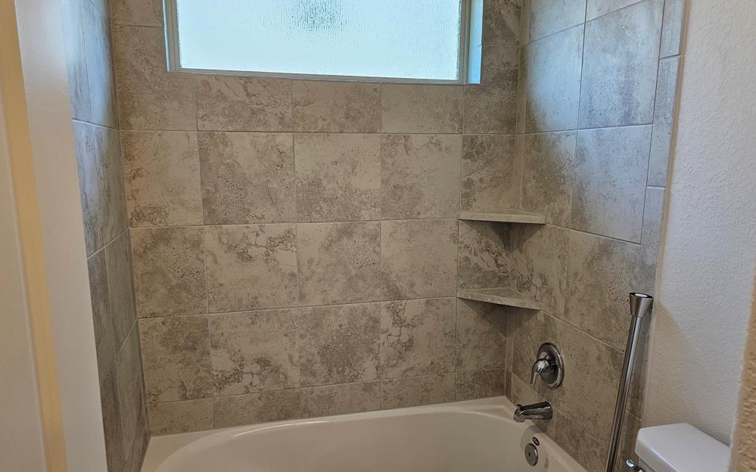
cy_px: 249
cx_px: 373
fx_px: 515
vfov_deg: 49.2
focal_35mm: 25
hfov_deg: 72.6
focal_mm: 6.3
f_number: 1.7
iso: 100
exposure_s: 1/120
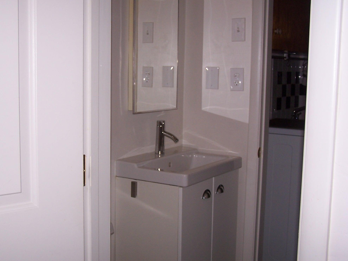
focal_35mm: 50
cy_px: 129
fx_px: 503
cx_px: 158
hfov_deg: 38.2
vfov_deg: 29.1
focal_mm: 7.1
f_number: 2.8
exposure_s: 1/60
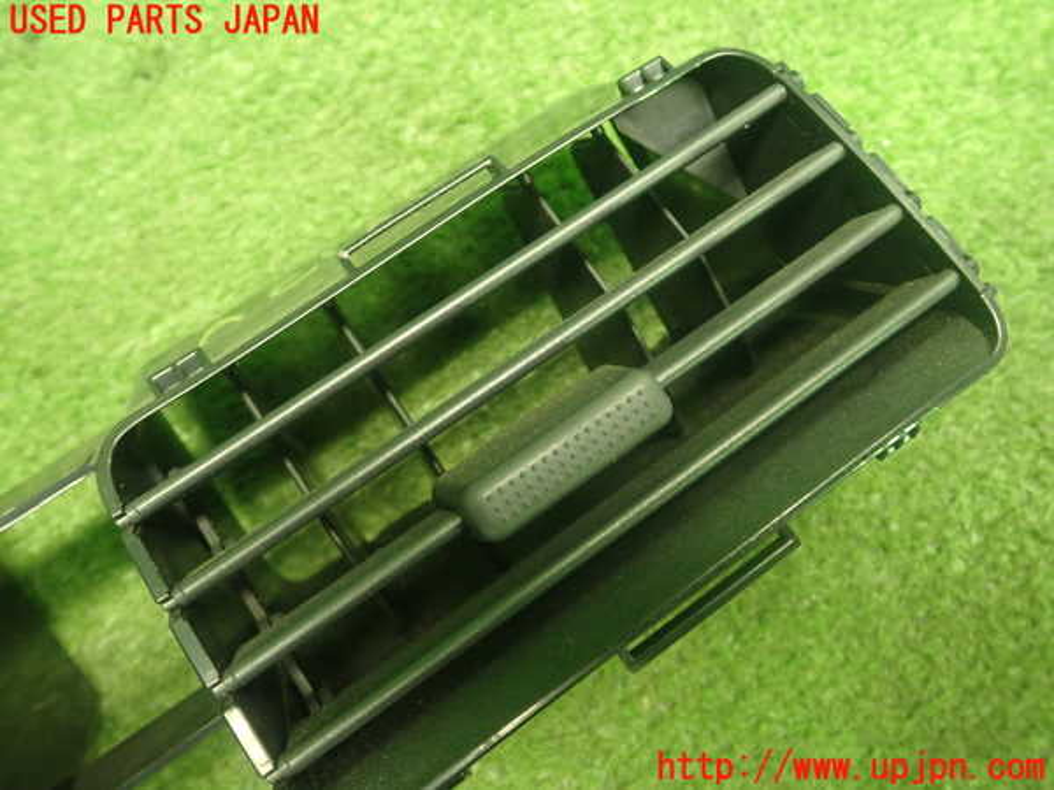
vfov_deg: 46.8
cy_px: 395
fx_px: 913
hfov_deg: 60.0
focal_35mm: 30
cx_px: 527
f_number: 2.3
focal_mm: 5.4
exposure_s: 1/30
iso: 640
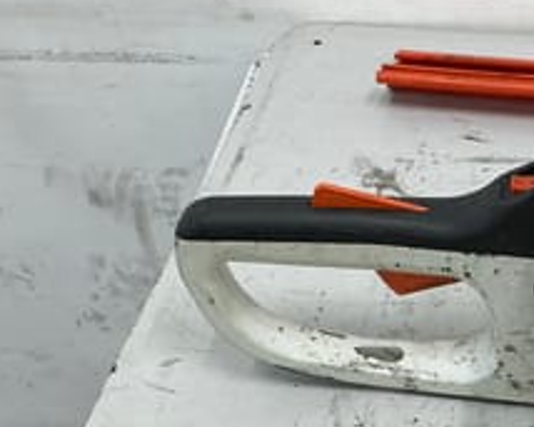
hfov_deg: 28.0
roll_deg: -2.0
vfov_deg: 23.7
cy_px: 276
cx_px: 519
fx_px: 1011
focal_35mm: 64
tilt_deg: -39.9
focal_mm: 3
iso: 50
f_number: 1.8
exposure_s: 1/50
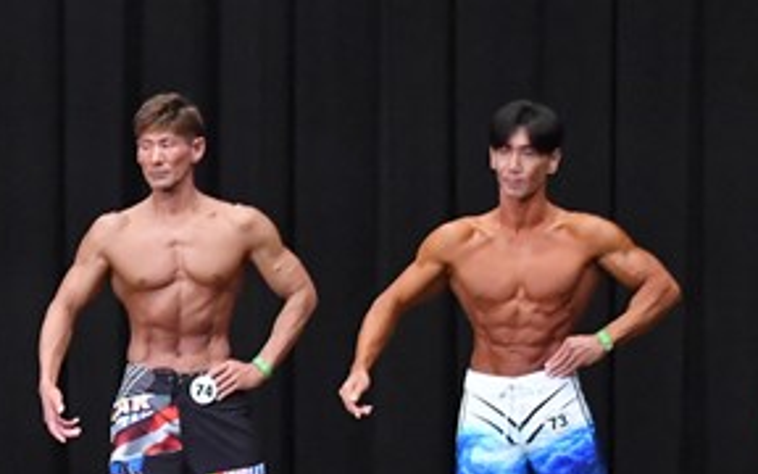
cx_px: -217
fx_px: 6631
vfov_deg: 4.1
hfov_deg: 6.5
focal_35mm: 321
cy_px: 424
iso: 8000
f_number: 5.6
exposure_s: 1/400
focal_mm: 78
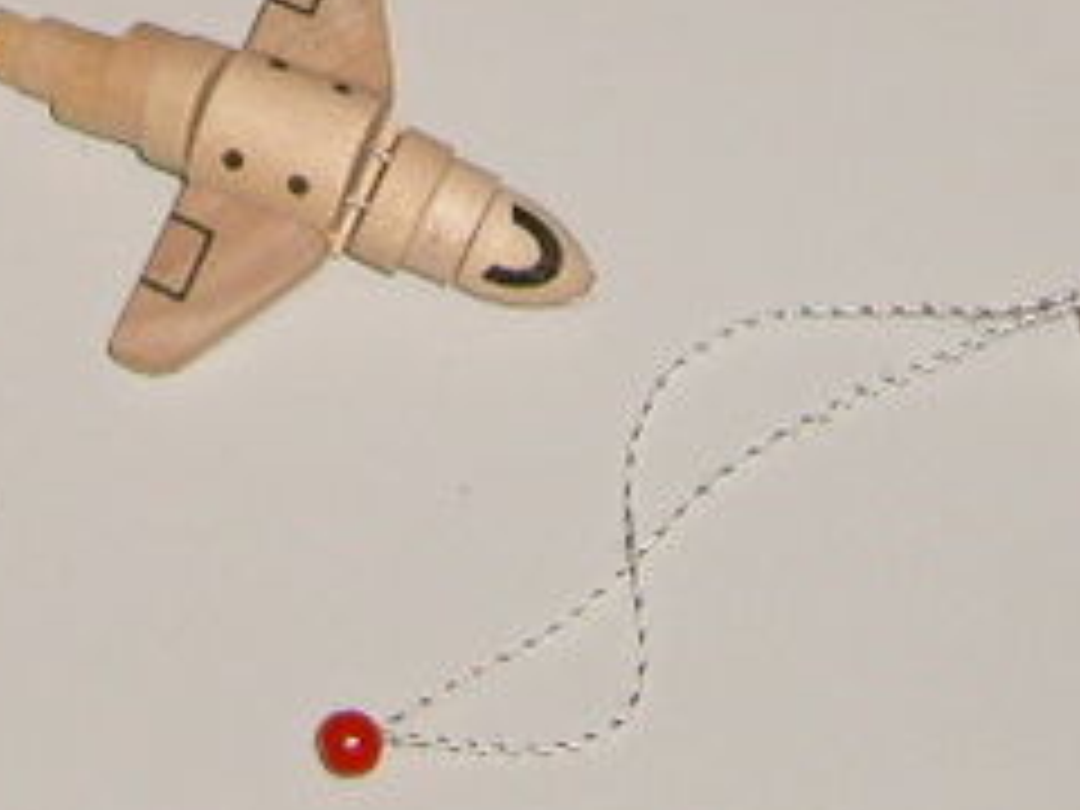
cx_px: 94
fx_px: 4555
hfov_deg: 13.4
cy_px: -747
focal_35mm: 146
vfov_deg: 9.6
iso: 100
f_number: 2.8
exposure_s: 1/45
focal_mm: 5.8
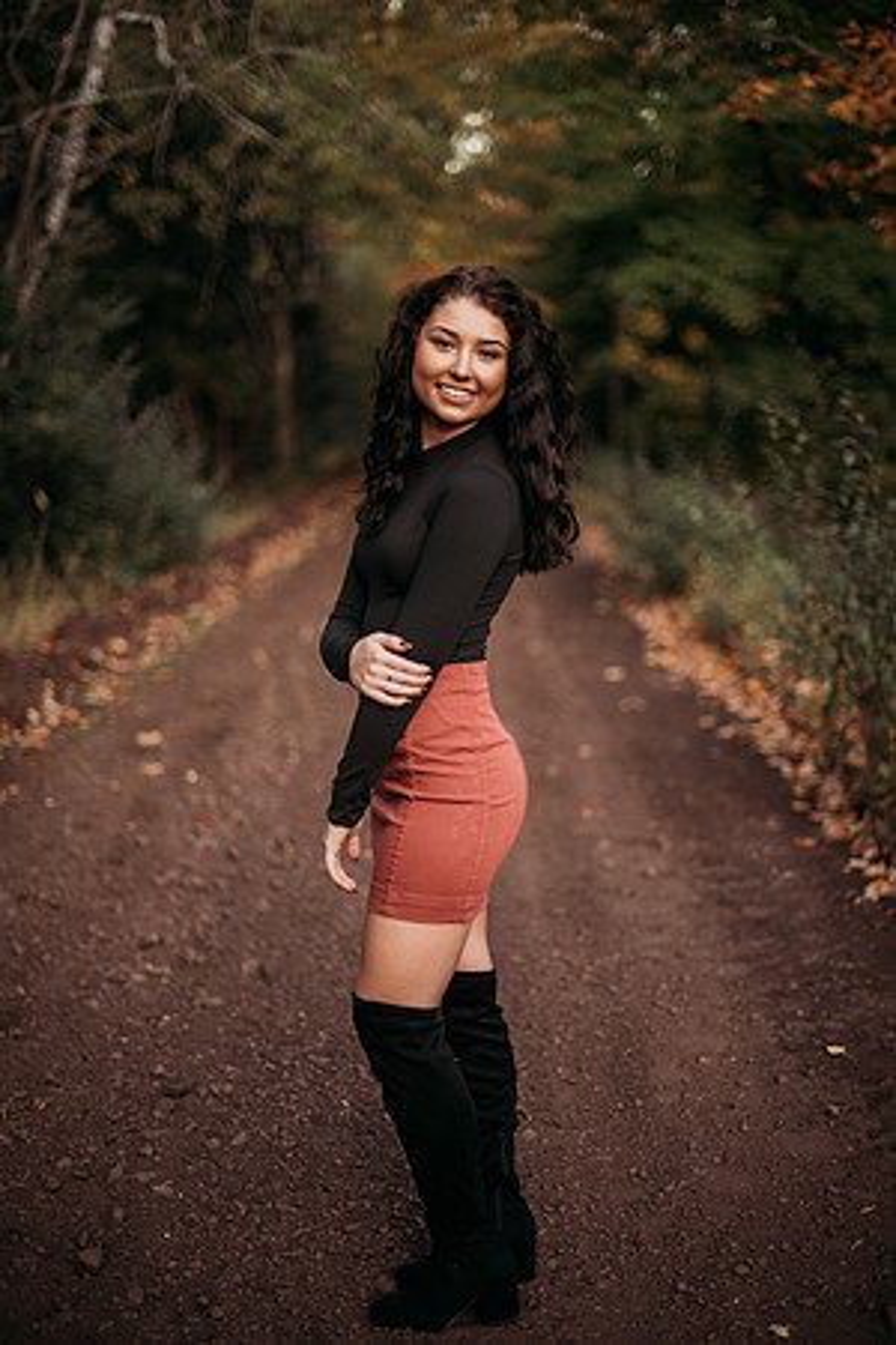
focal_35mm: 50
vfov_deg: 39.6
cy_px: 672
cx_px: 448
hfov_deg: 27.0
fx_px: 1867
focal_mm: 50
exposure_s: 1/160
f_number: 1.4
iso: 125
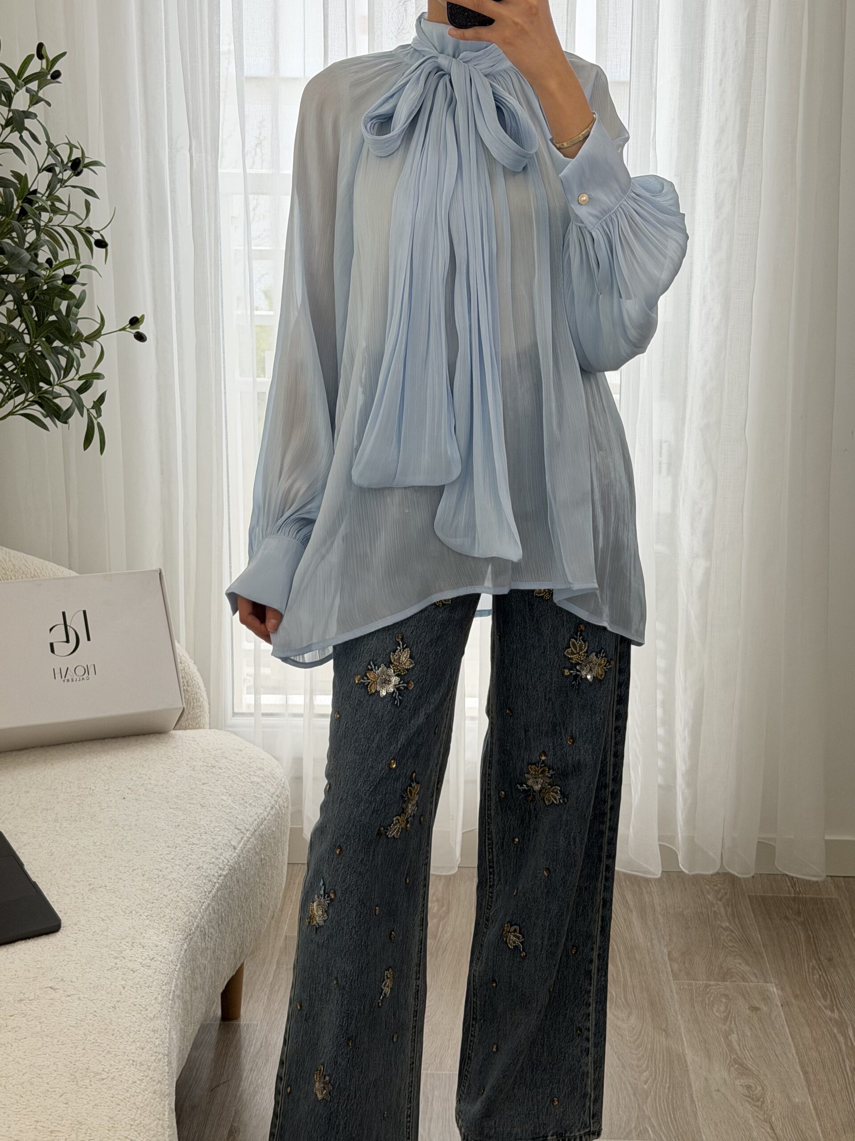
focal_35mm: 48
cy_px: 570
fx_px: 1581
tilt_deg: -26.7
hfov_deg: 30.3
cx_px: 428
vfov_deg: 39.7
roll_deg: -1.4
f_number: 1.78
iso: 64
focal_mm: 6.76
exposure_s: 1/363
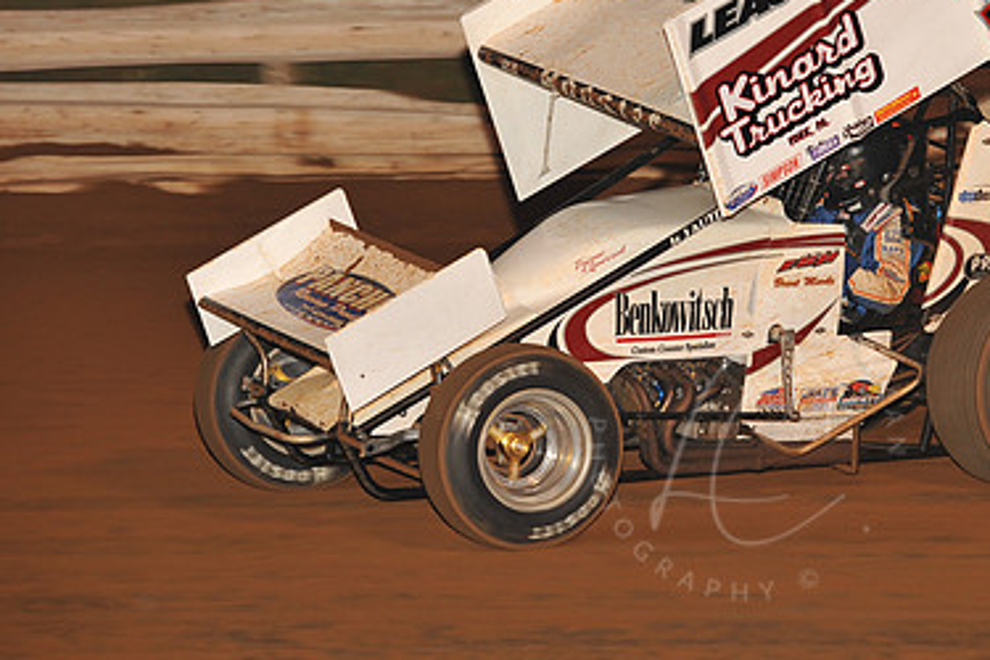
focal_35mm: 224
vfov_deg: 6.1
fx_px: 6160
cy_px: 198
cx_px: 744
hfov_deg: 9.2
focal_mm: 145
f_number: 6.3
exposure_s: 1/250
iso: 800
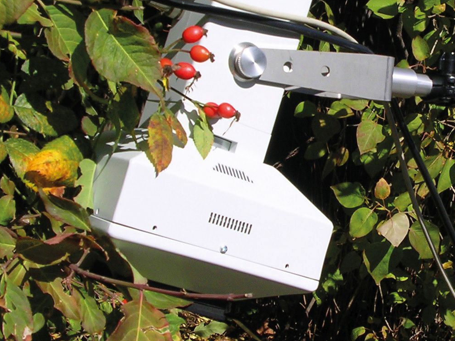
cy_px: 114
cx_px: 367
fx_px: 1025
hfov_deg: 24.6
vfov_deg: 18.8
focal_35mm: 78
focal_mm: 5.8
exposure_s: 1/337
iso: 100
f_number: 5.6
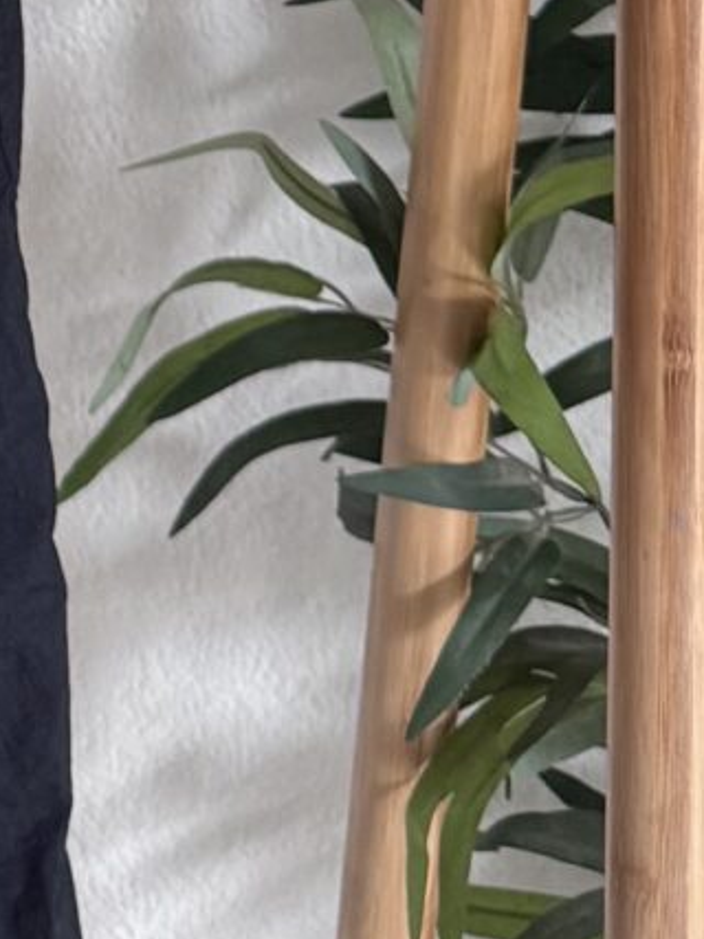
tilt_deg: -3.9
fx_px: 3907
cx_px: -792
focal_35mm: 144
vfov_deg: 12.0
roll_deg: -1.1
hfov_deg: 9.5
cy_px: -1005
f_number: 1.78
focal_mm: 6.76
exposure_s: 1/106
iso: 200
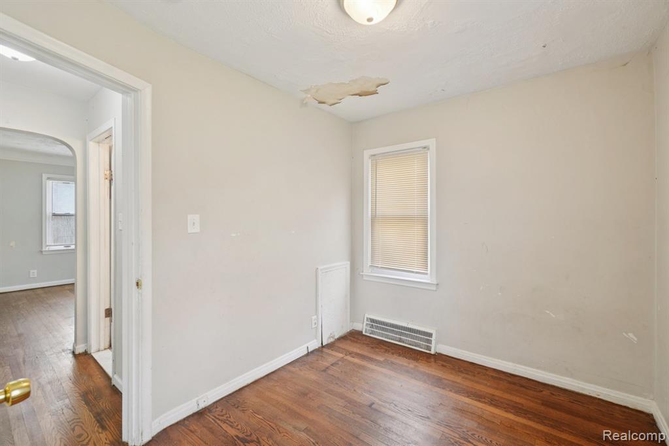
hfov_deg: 100.4
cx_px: 334
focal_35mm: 15
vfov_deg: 77.3
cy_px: 223
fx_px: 279
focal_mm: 10
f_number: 8
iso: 400
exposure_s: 1/15
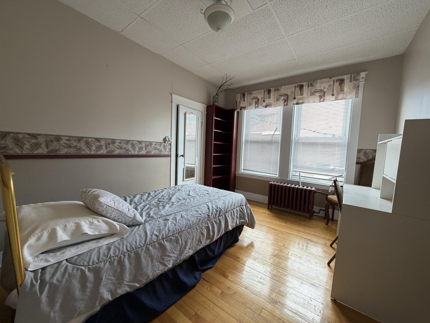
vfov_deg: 85.7
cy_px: 162
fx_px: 174
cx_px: 215
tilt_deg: -4.4
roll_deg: -2.1
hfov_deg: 102.1
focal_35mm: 14
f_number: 2.2
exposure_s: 1/121
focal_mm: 2.22
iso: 200
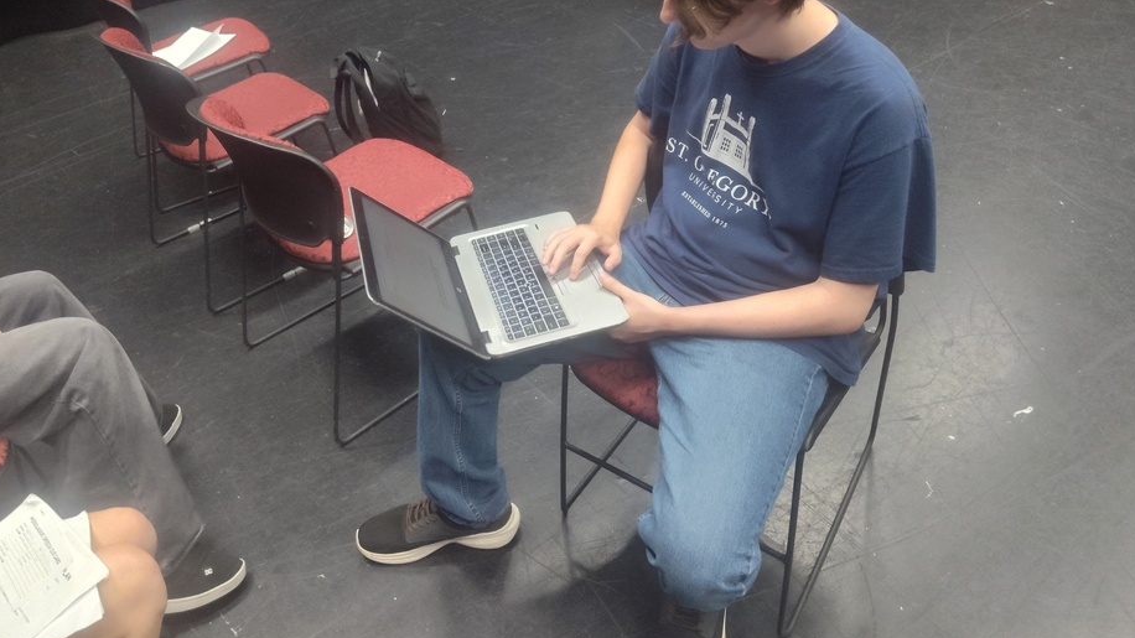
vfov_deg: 40.5
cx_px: 515
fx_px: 843
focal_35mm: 28
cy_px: 176
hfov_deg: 67.8
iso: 1194
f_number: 1.8
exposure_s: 1/60
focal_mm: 5.56
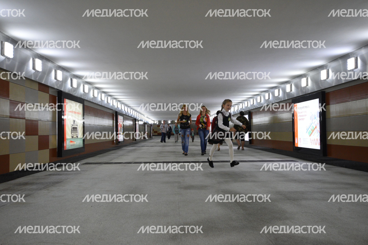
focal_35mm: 35
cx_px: 184
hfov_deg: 54.4
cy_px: 122
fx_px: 358
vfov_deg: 37.9
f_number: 5.6
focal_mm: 35
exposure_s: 1/250
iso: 3200
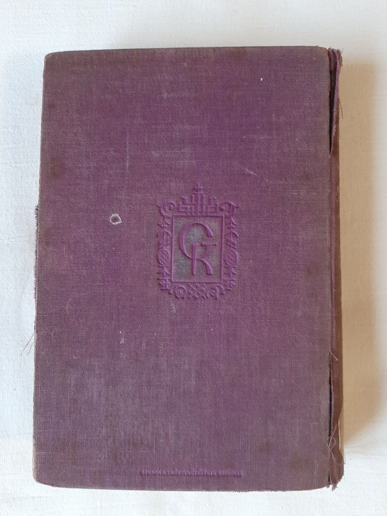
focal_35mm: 27
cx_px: 194
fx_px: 402
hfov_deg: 51.4
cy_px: 258
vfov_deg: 65.3
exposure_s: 1/25
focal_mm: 3.93
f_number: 1.7
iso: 429
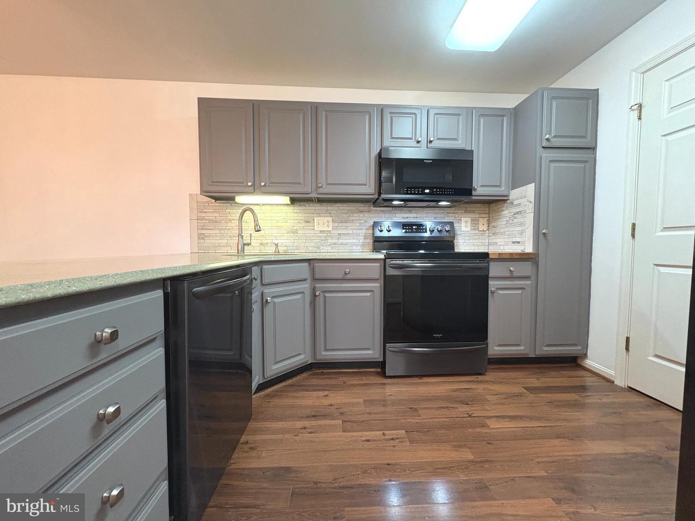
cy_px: 260
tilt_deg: -2.9
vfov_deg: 85.7
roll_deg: +0.2
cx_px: 348
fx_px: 281
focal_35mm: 14
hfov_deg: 102.1
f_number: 2.2
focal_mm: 2.22
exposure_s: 1/60
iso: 400
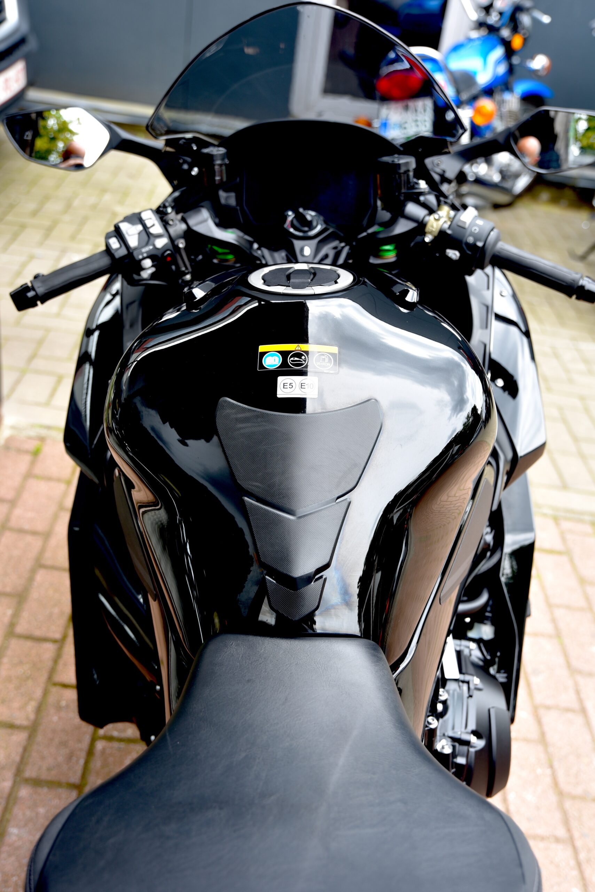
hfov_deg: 35.1
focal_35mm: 38
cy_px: 446
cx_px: 298
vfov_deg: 50.7
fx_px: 941
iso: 100
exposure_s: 1/60
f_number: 4
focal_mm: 38
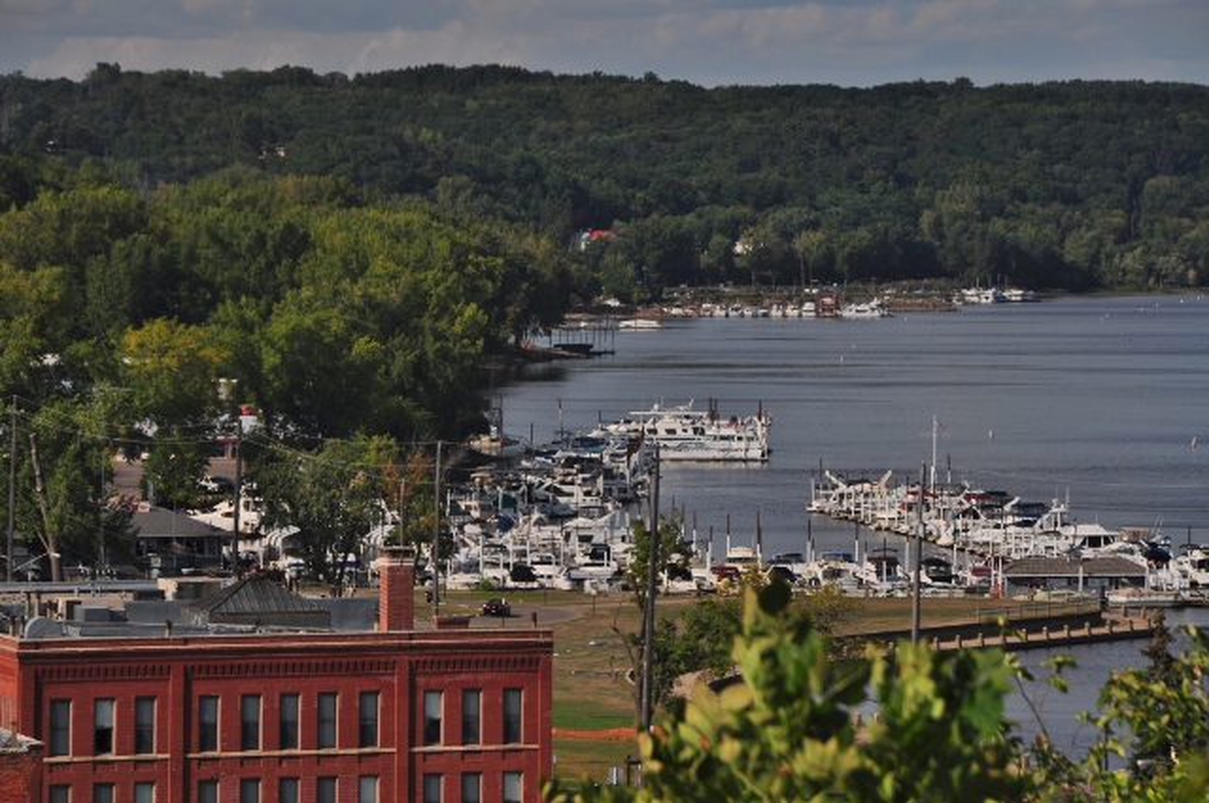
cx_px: 604
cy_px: 402
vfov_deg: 6.1
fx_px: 7547
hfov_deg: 9.2
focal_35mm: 225
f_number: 11
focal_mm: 150
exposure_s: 1/350
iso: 200
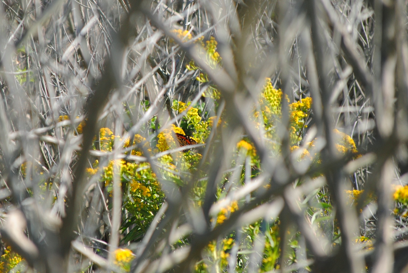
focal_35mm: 300
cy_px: 136
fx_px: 3405
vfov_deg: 4.6
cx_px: 204
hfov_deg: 6.9
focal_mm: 200
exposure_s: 1/320
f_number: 5.6
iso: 200
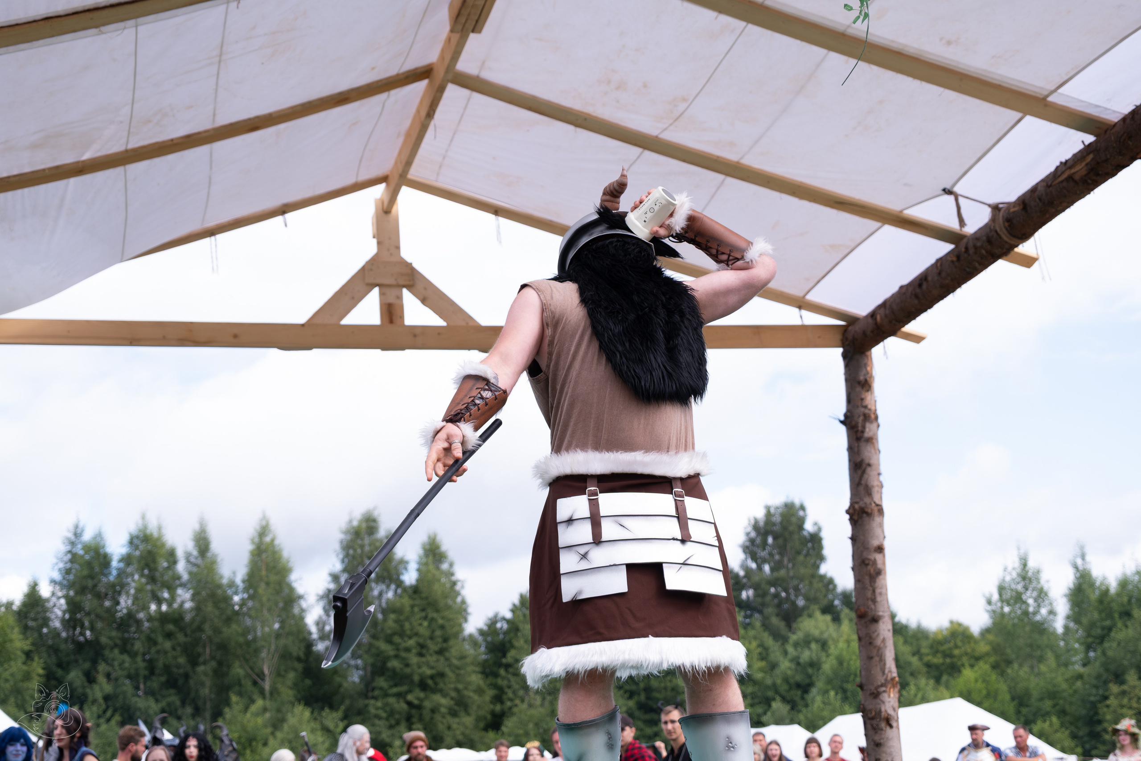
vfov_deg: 24.6
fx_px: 1743
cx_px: 570
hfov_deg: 36.2
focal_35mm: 55
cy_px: 380
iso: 200
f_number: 3.2
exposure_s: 1/1250
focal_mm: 36.5
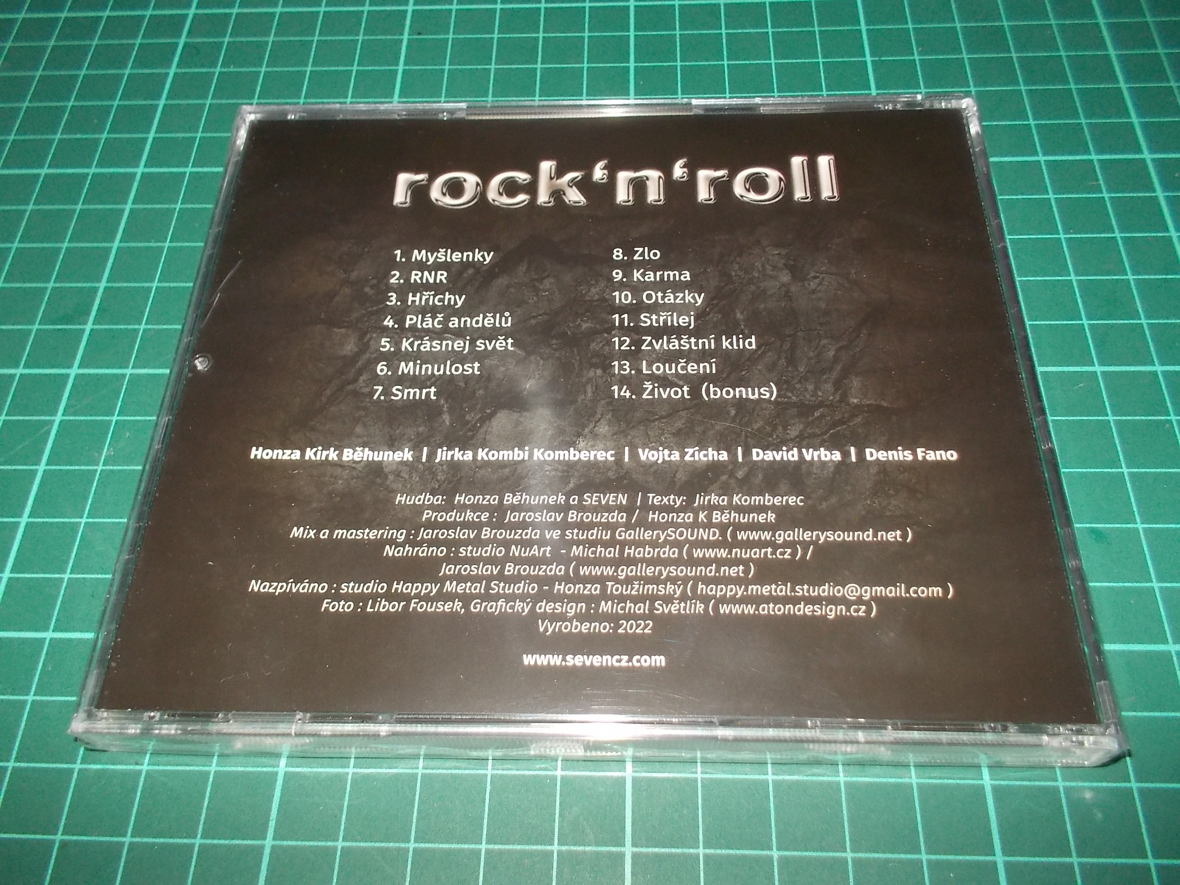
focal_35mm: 29
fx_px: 989
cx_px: 590
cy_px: 442
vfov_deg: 48.2
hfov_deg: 61.7
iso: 200
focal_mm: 4.1
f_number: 3.3
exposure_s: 1/30
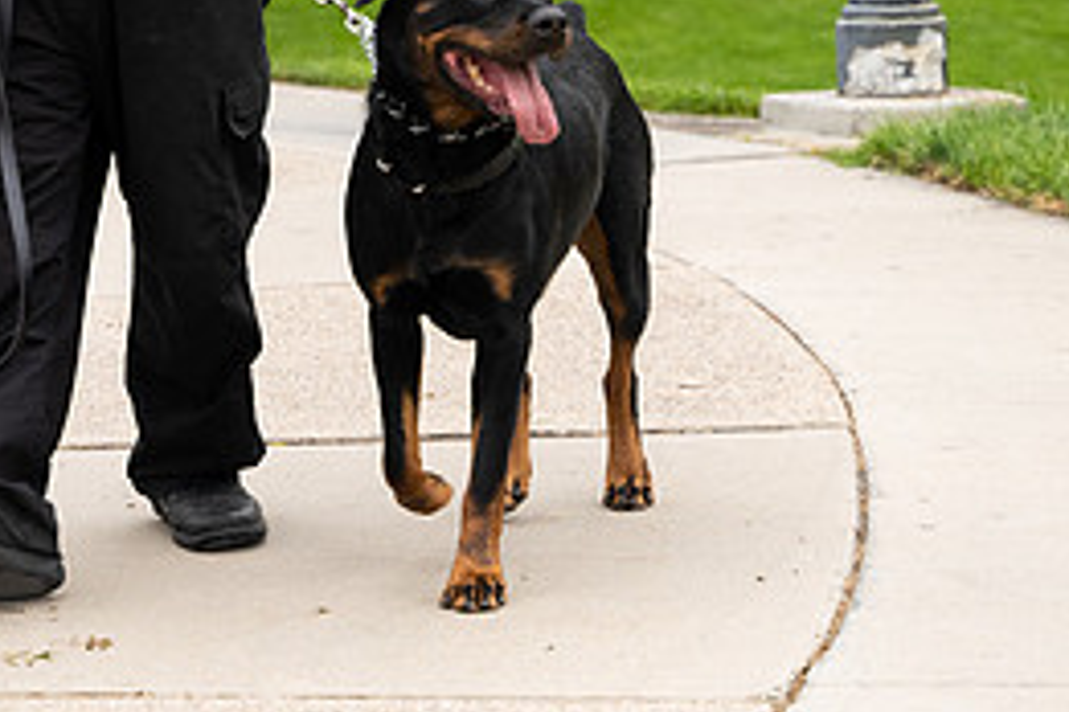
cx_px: 262
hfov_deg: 13.5
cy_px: 18
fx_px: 4484
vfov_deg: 9.0
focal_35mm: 151
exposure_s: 1/500
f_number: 4
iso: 640
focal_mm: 68
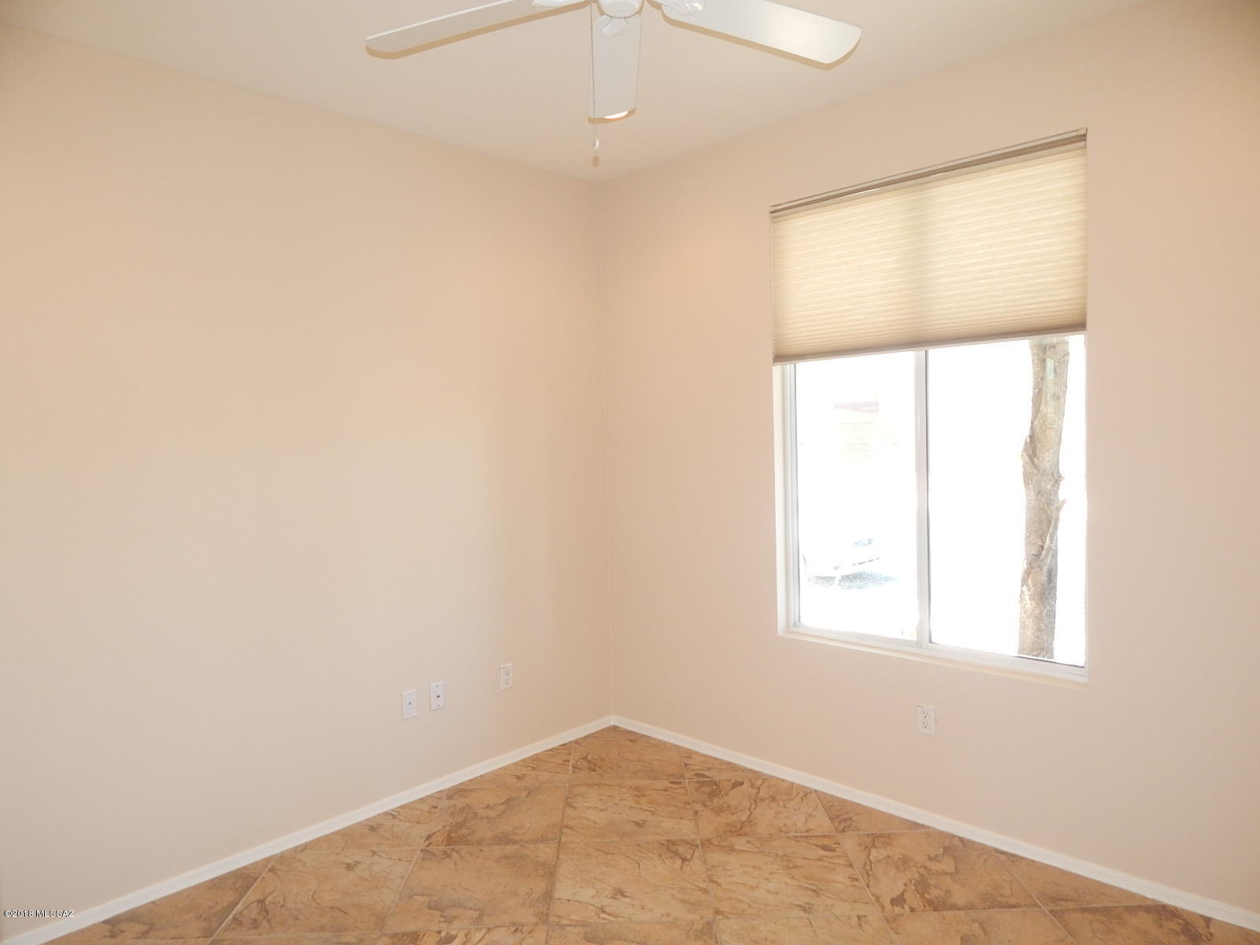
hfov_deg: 76.4
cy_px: 472
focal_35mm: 22
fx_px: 801
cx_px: 630
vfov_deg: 61.1
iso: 180
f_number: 3
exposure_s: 1/50
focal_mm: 4
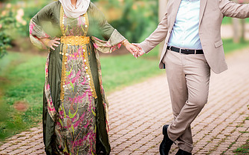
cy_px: 37
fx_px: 1017
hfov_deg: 14.0
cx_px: 127
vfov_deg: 8.7
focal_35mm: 150
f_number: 1.4
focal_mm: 85
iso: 100
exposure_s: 1/2000
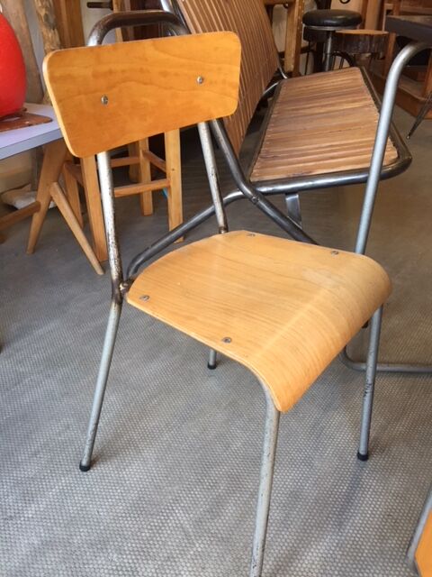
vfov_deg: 61.7
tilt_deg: -33.1
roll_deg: +1.5
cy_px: 288
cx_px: 216
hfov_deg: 48.2
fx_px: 483
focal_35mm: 29
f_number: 2.2
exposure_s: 1/33
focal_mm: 4.15
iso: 64
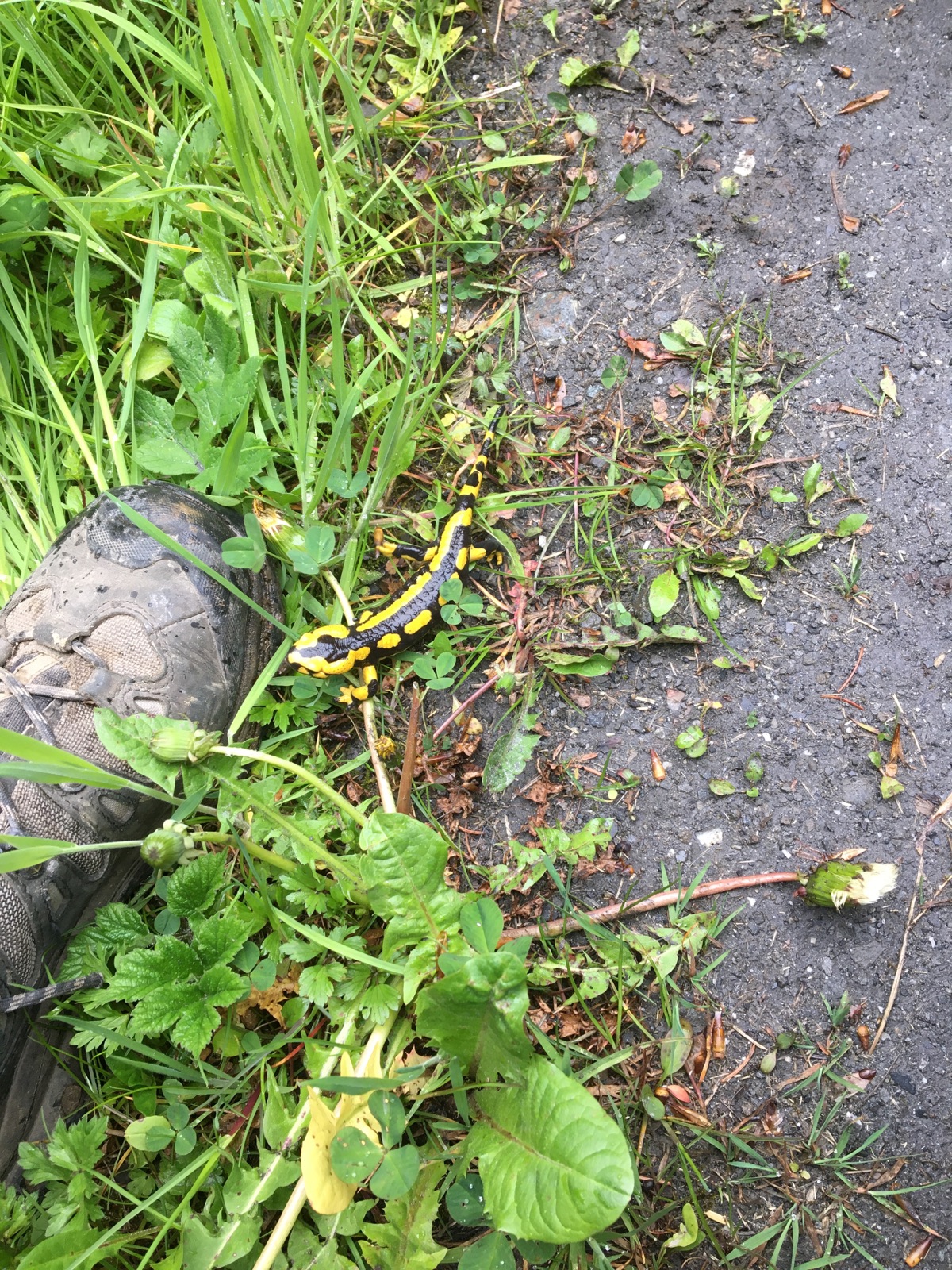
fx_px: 1063
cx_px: 476
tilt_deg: -70.4
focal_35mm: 29
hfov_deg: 48.2
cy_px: 635
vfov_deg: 61.7
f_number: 2.2
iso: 25
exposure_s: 1/33
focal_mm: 4.15
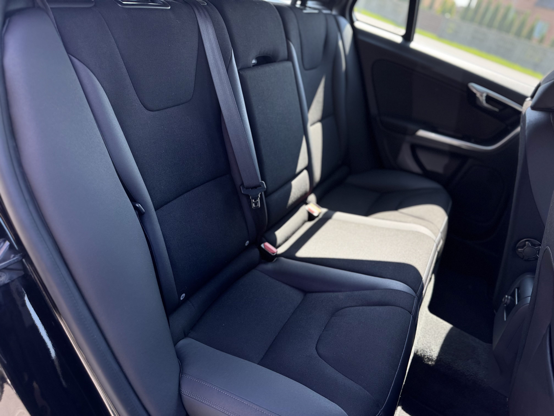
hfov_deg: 71.6
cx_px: 277
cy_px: 208
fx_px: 384
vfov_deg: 56.8
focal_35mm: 24
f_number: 1.78
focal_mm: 6.76
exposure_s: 1/249
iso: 64
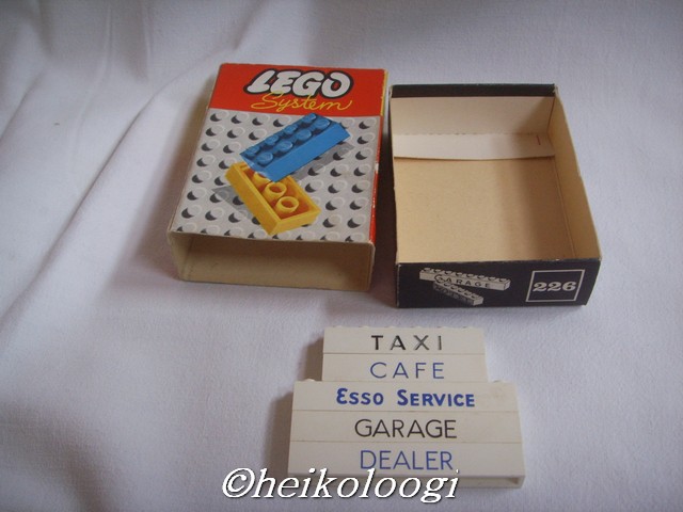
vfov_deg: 36.8
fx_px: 769
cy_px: 256
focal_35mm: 39
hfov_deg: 47.9
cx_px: 342
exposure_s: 1/45
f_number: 3.5
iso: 145
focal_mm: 6.6
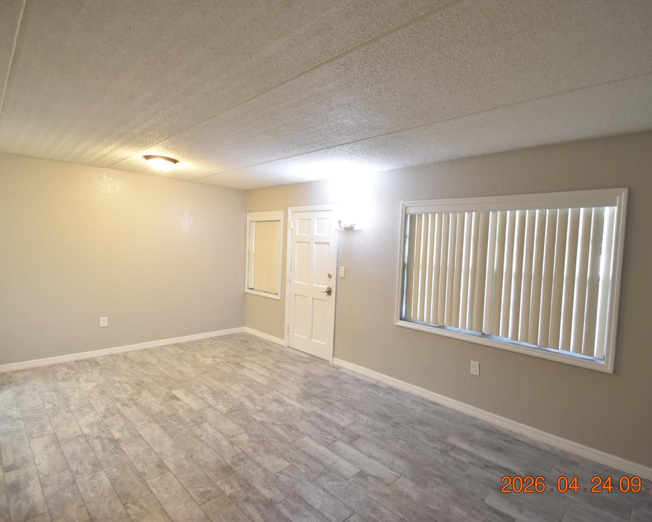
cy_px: 261
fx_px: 328
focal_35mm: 17
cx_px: 356
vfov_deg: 77.0
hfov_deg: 89.4
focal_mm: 10
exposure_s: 1/15
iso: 800
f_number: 3.5
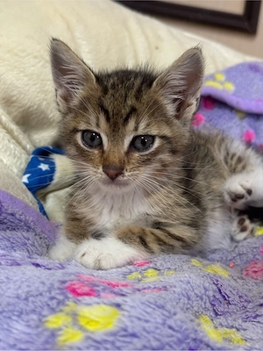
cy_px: 176
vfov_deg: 39.7
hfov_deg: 30.3
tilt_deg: -25.3
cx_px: 132
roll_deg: -3.0
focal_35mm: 48
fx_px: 486
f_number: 1.78
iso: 160
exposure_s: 1/50
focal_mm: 6.76
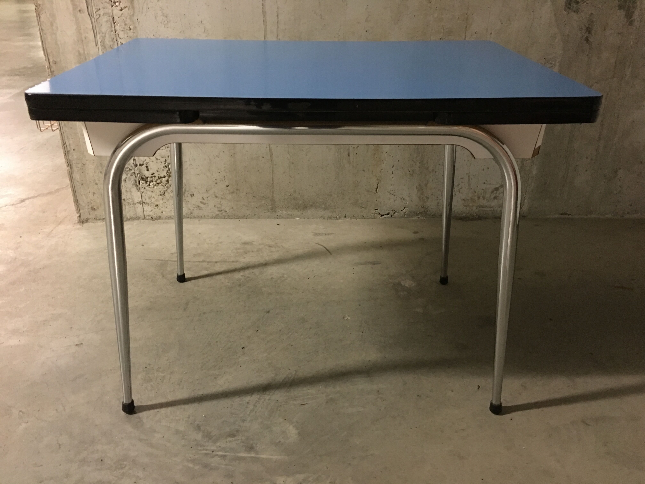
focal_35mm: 29
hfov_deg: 61.7
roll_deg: -0.9
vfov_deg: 48.2
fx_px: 540
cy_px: 242
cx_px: 322
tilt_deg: -26.9
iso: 100
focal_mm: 4.15
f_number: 2.2
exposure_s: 1/4
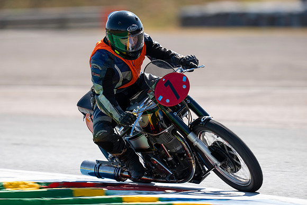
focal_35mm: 460
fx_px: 3926
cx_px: 130
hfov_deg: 4.5
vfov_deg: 3.0
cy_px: 87
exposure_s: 1/400
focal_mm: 400
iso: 64
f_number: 3.2
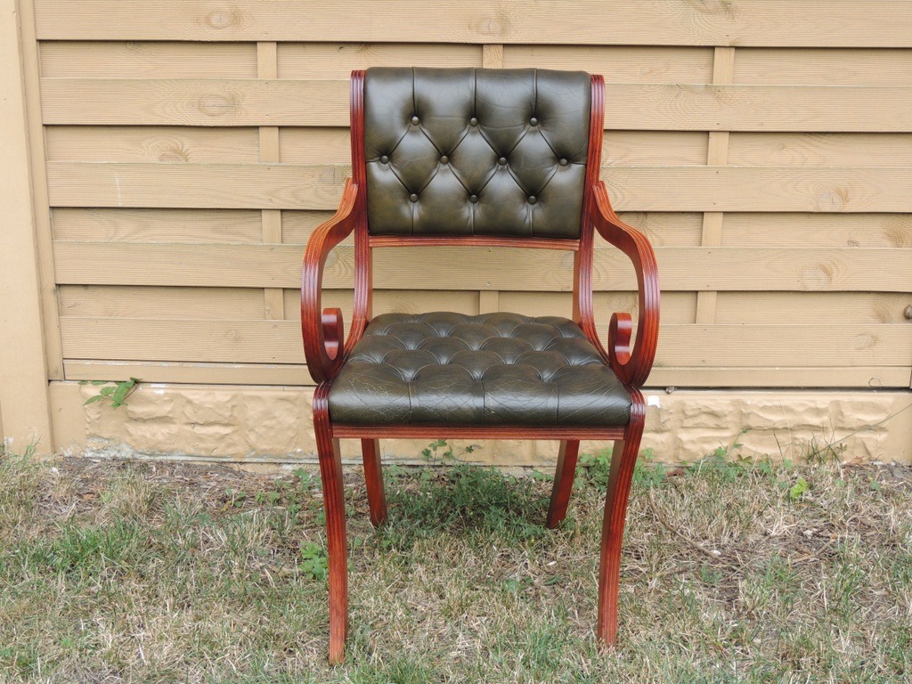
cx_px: 456
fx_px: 1317
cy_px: 342
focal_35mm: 50
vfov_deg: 29.1
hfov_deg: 38.2
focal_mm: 8.9
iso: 100
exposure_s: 1/100
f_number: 3.6
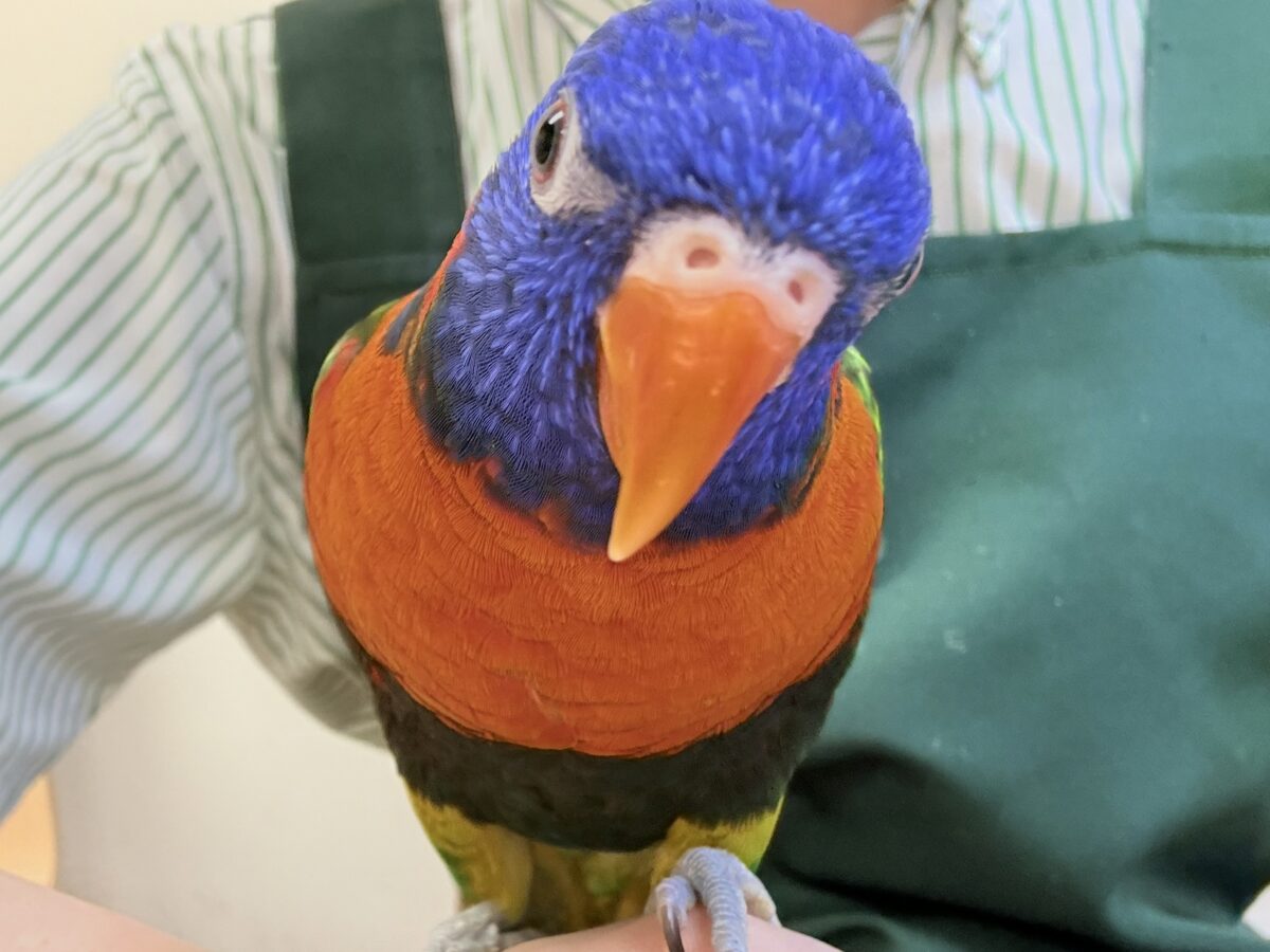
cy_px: 476
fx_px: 844
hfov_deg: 73.9
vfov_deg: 58.9
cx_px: 635
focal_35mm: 23
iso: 80
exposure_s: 1/69
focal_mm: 2.69
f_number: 1.9
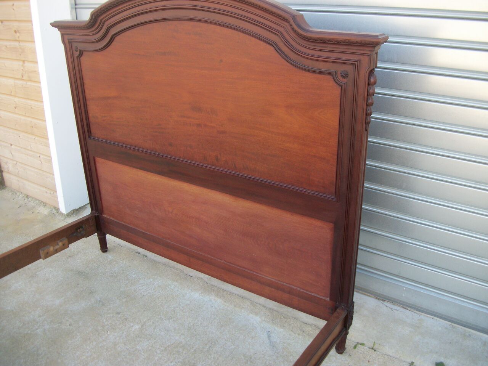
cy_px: 183
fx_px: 451
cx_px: 244
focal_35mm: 32
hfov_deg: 56.8
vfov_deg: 44.2
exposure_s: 1/125
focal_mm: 5.7
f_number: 2.9
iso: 80
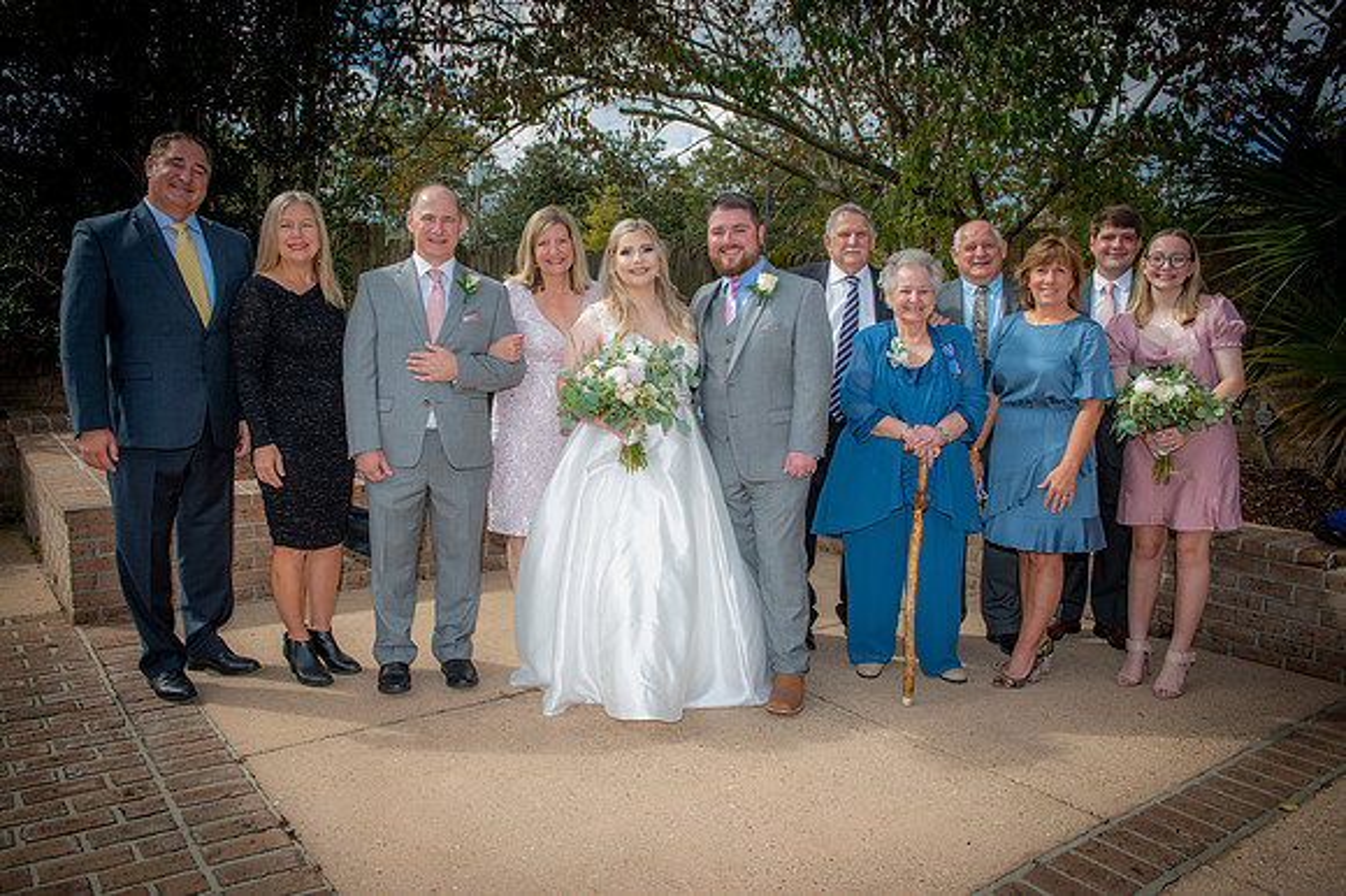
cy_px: 448
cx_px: 673
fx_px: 1046
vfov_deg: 46.4
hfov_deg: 65.5
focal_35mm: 28
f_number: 5.6
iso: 50
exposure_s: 1/160
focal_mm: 28
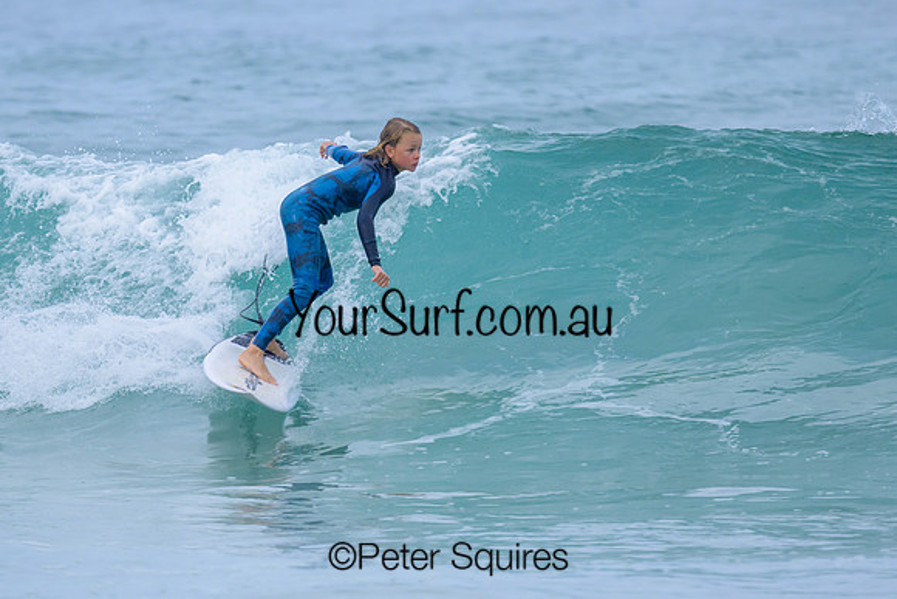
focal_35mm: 1099
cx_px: 457
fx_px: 27393
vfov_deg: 1.3
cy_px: 248
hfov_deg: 1.9
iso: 640
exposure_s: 1/2000
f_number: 6.3
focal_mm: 800
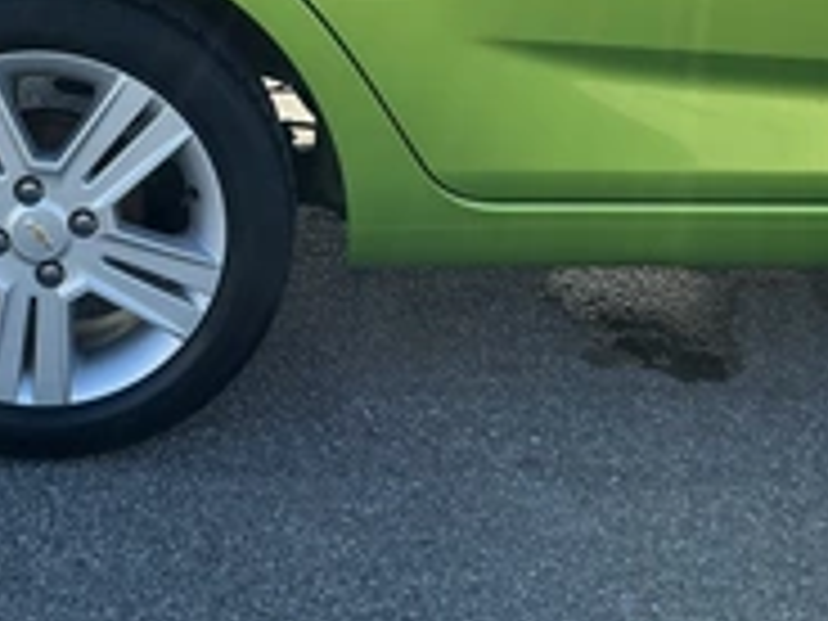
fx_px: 1459
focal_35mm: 61
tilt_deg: -11.3
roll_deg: +1.2
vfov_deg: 22.8
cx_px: 158
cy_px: -36
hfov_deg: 30.8
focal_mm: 3
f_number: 1.8
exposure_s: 1/562
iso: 25
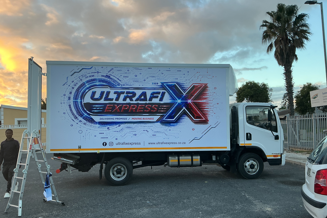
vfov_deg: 42.3
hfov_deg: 60.3
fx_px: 282
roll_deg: +1.7
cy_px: 121
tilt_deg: +2.4
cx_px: 160
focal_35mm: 31
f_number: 1.8
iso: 25
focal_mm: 3
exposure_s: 1/120
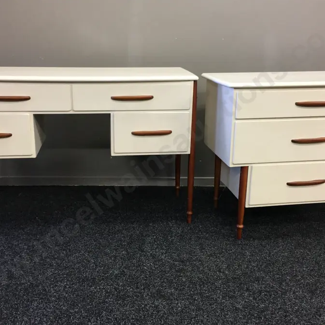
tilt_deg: -15.0
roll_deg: -2.2
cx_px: 162
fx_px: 414
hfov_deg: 42.8
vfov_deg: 42.8
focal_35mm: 39
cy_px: 157
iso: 50
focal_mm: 4.15
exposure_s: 1/15
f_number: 2.2
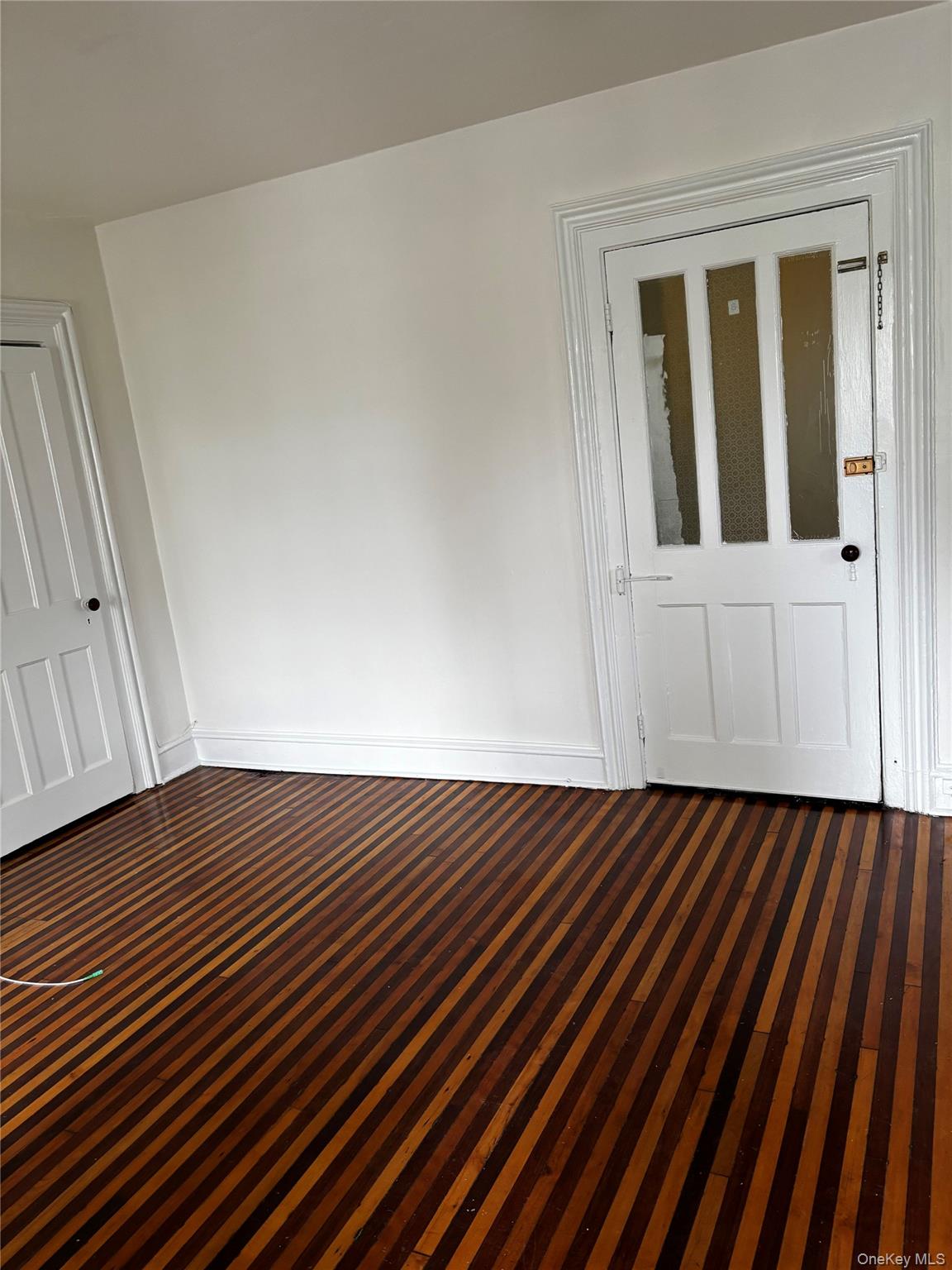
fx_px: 953
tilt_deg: -9.0
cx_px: 476
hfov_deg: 53.1
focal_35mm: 26
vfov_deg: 67.3
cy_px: 635
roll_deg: +5.6
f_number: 1.6
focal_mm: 5.96
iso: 125
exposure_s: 1/72
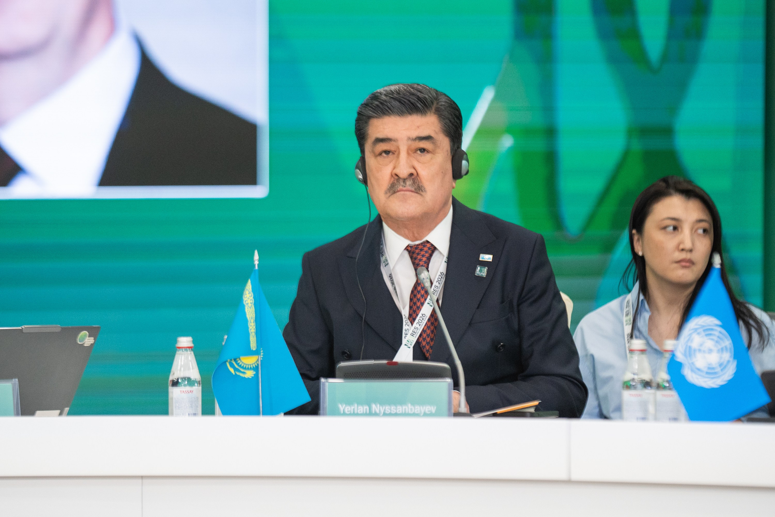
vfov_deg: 6.8
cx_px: 388
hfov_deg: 10.2
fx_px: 4349
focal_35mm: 202
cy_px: 258
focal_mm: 135
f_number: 1.8
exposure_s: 1/640
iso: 1600
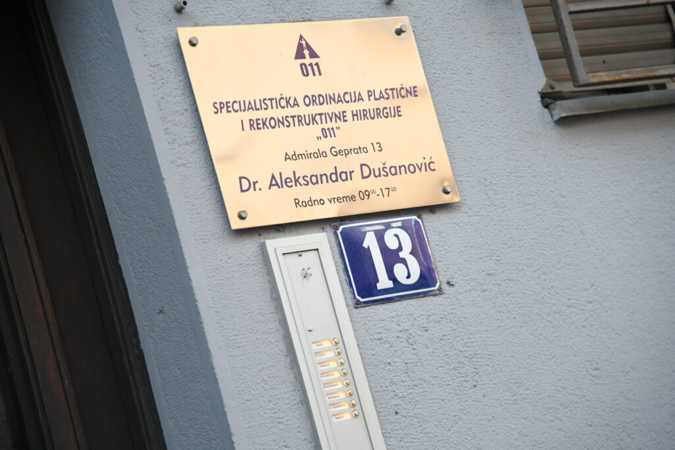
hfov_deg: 17.1
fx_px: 2250
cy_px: 225
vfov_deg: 11.4
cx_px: 338
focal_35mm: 120
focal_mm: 120
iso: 800
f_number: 4
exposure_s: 1/160
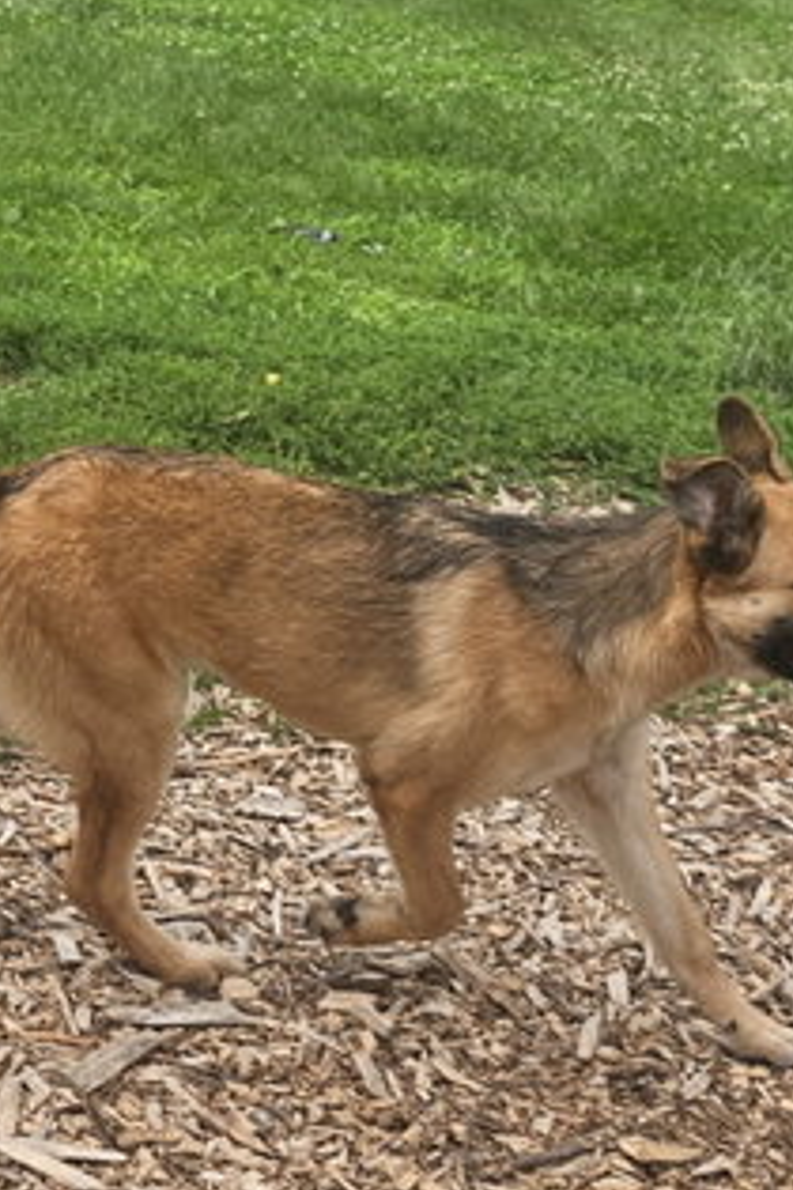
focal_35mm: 38
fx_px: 1255
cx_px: 321
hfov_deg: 34.9
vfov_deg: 50.6
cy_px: 640
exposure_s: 1/625
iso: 10
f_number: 1.7
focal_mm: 6.3
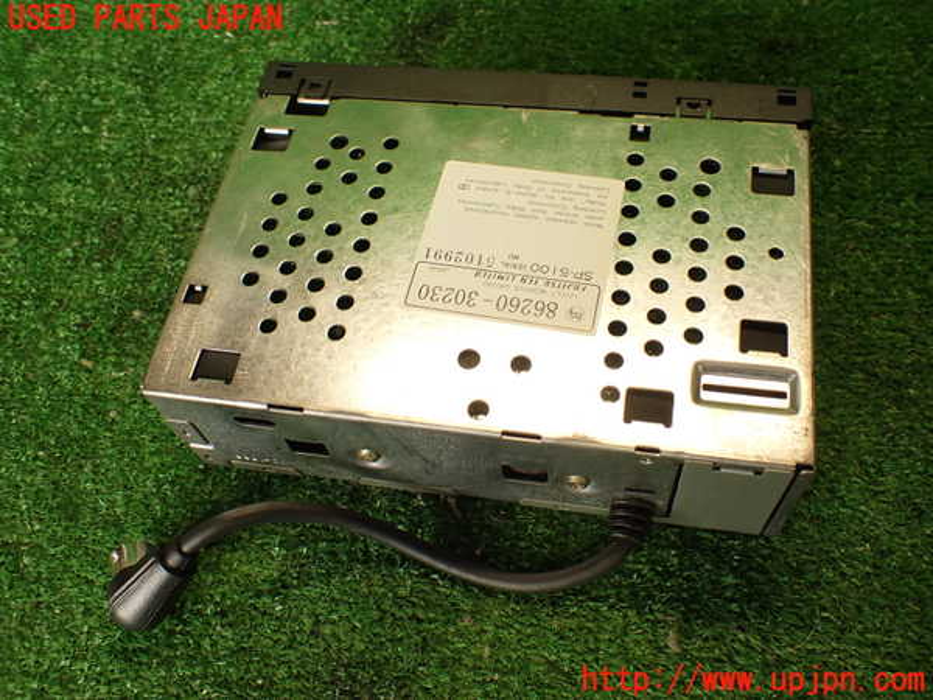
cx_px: 466
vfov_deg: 44.2
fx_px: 862
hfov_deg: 56.8
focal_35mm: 32
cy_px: 350
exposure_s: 1/60
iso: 200
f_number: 2.4
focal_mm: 5.79
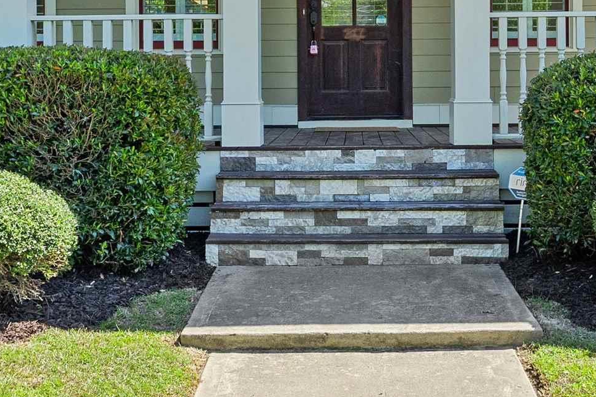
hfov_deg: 37.7
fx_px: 871
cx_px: 354
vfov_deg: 24.0
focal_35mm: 53
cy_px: -41
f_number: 6.3
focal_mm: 11
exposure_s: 1/250
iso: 200
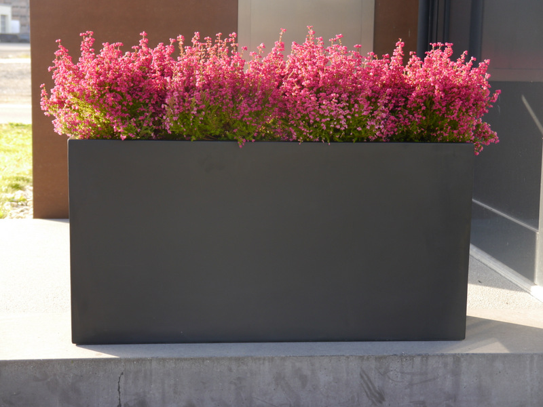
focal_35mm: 78
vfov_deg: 18.9
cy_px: 204
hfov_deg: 25.0
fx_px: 1224
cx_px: 272
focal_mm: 39
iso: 160
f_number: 5.5
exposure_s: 1/100
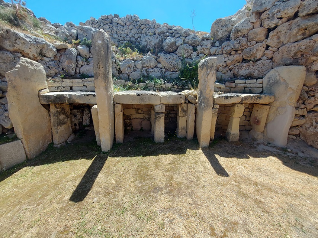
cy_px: 119
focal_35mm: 13
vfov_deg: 89.9
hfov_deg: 106.2
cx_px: 159
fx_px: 119
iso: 50
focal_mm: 1.74
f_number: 2.2
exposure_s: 1/909
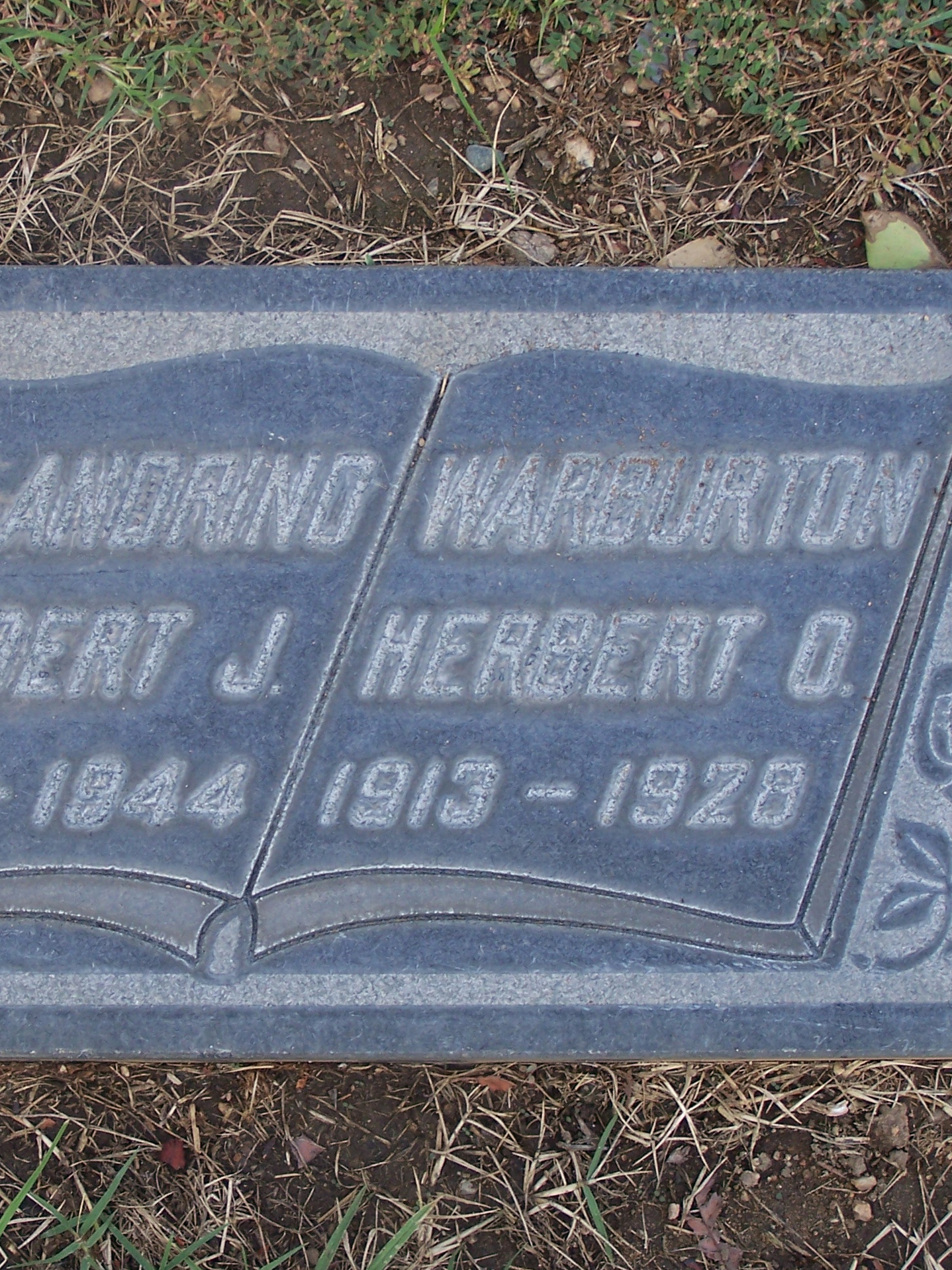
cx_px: 299
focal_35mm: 86
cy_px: 635
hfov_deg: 17.1
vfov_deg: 22.8
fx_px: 3153
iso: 80
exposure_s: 1/180
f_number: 3.2
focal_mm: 10.7
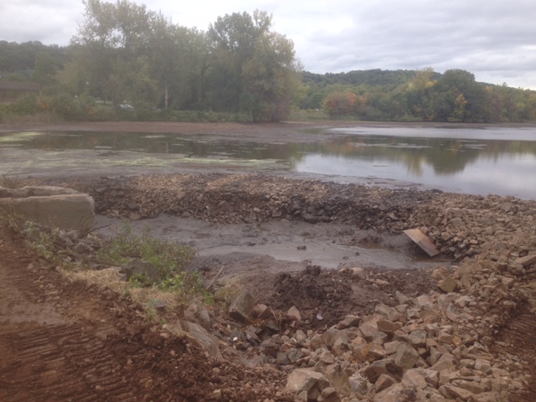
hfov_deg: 55.4
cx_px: 268
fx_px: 511
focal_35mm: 33
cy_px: 201
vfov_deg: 42.9
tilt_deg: -11.1
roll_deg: -1.8
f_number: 2.4
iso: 50
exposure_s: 1/141
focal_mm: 4.12
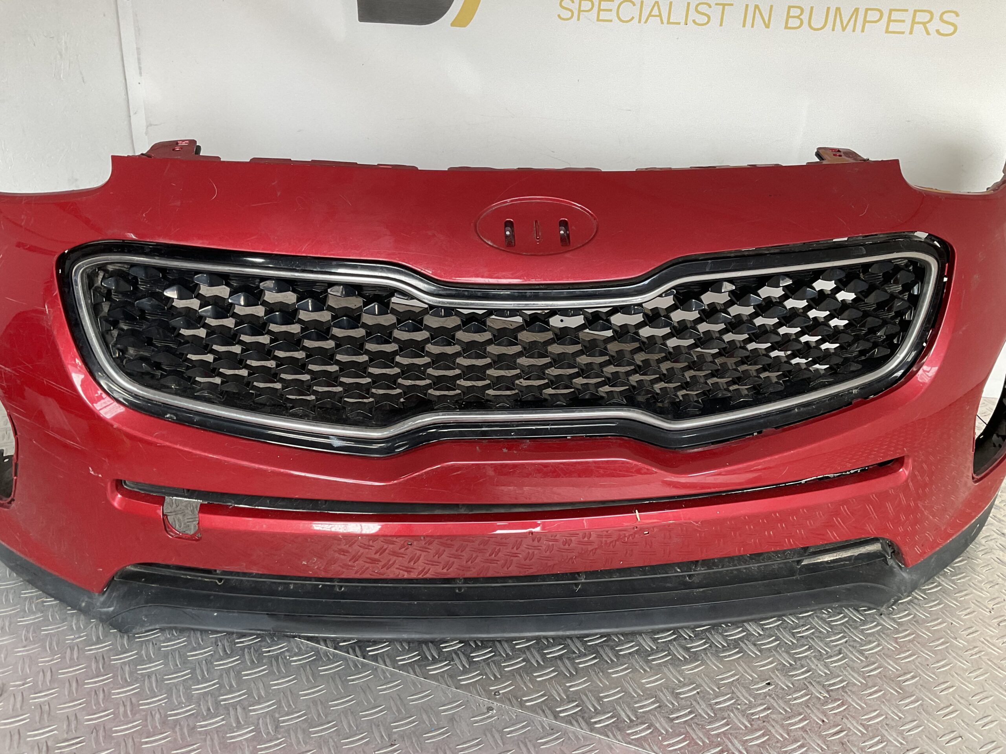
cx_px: 503
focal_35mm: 29
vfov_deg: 48.2
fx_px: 843
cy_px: 377
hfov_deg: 61.7
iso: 50
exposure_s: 1/120
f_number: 1.8
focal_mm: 3
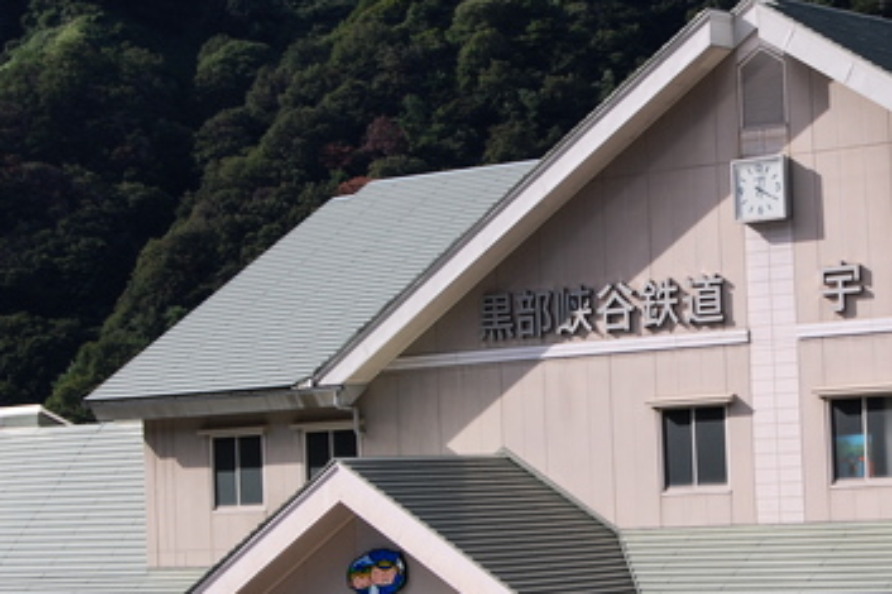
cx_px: 723
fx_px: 2844
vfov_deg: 11.9
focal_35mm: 115
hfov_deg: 17.7
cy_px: 340
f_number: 9
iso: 200
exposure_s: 1/320
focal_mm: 45
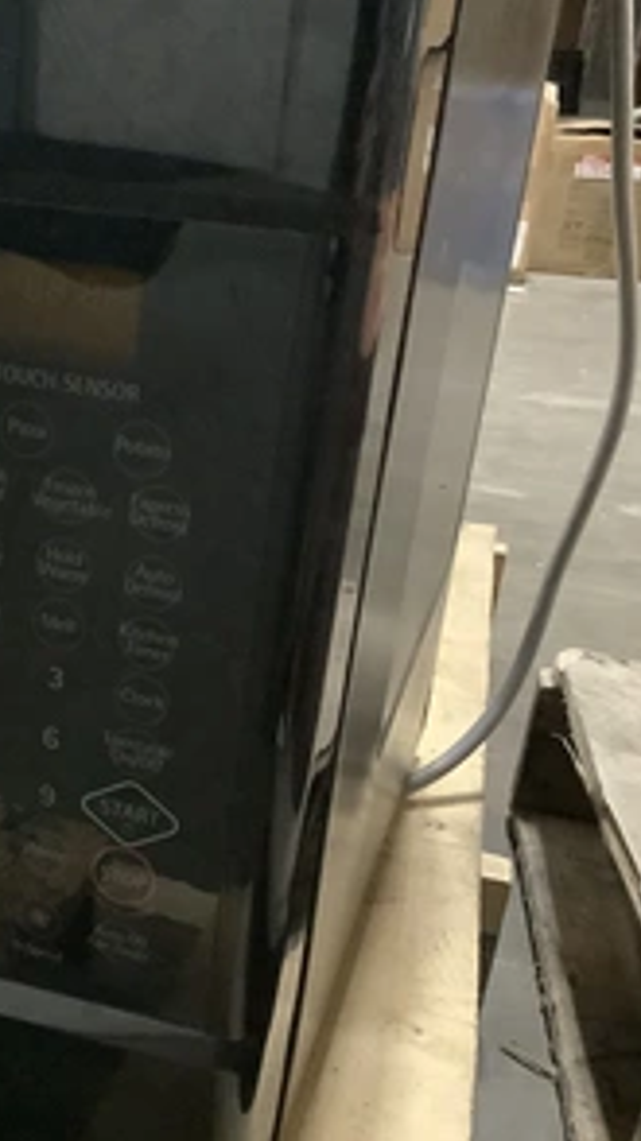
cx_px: 35
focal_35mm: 46
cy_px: 578
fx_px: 1392
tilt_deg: -22.0
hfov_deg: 25.0
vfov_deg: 44.6
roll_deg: -5.4
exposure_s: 1/15
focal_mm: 3.3
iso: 800
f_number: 2.4
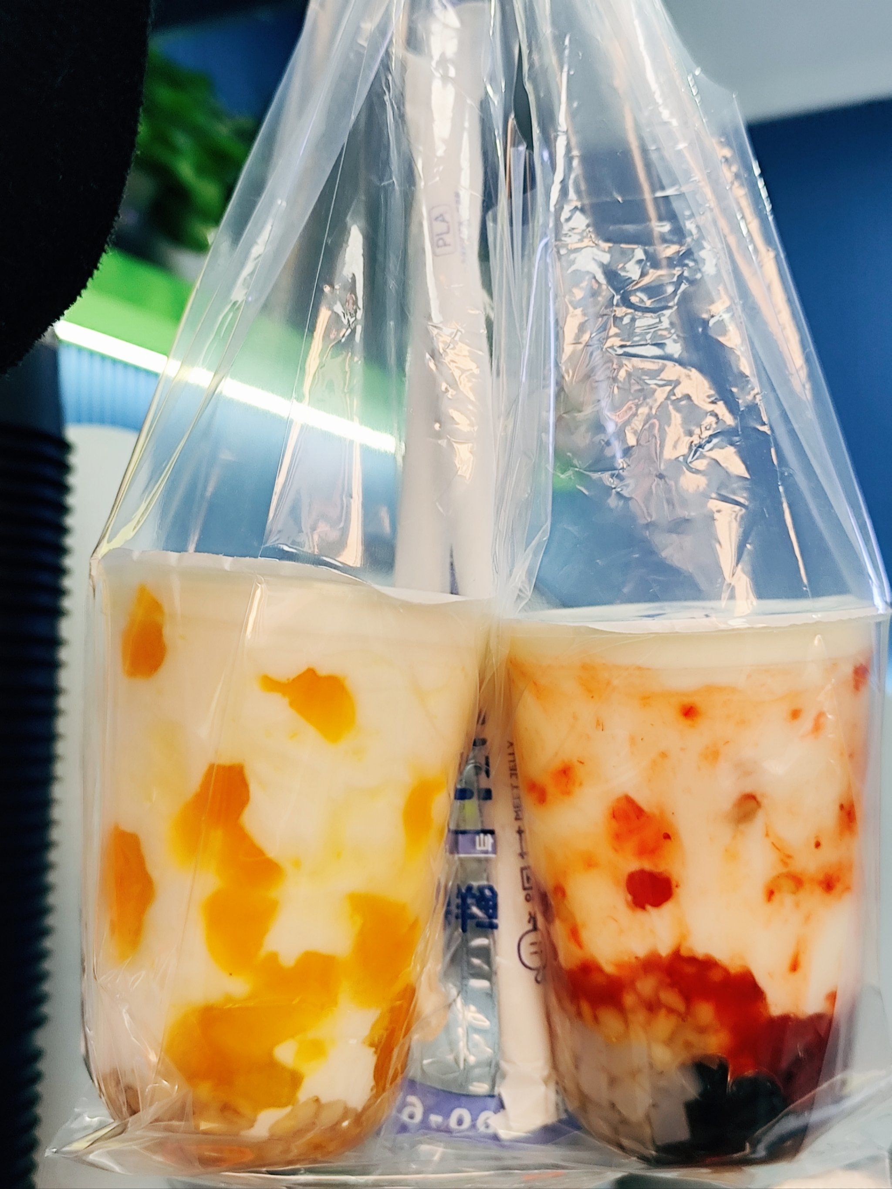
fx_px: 1443
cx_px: 446
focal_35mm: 42
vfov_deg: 44.8
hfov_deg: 34.3
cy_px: 594
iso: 200
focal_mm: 6.14
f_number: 1.65
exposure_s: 1/100
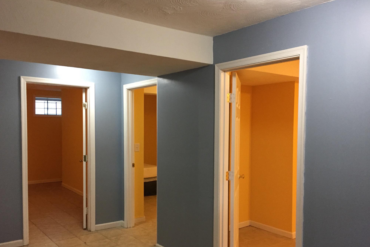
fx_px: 319
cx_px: 180
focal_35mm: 31
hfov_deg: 60.3
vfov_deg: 42.2
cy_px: 138
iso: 250
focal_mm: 4.15
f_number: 2.2
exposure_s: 1/30
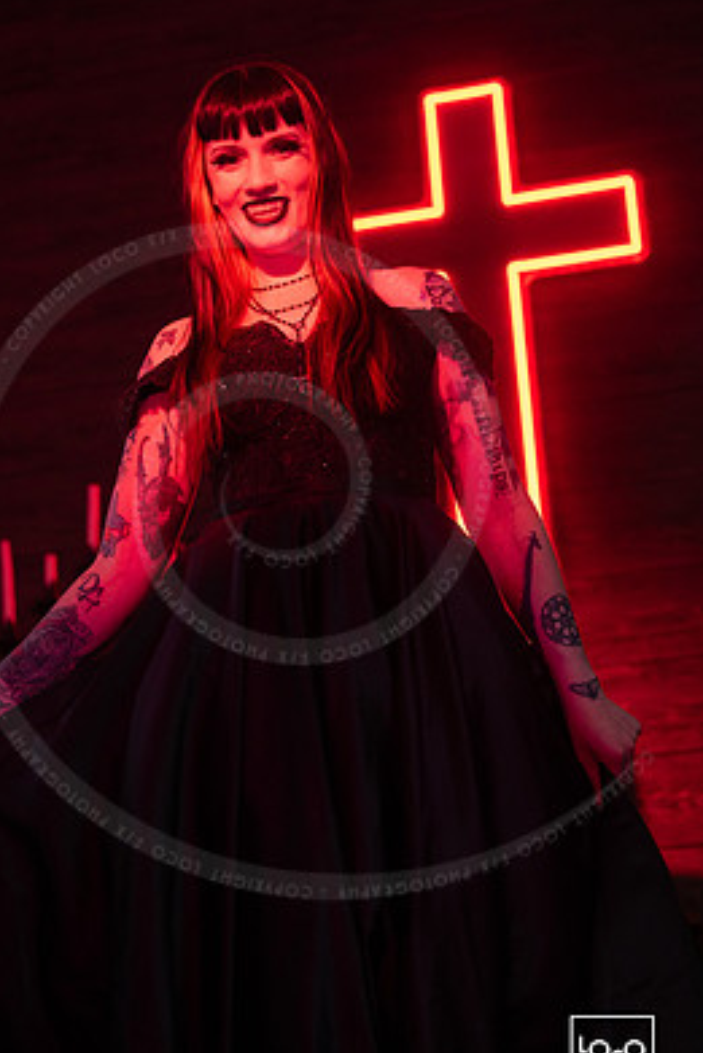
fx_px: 2224
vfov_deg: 26.6
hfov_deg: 18.0
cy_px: 549
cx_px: 307
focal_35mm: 76
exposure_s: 1/200
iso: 1600
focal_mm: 66
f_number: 2.4
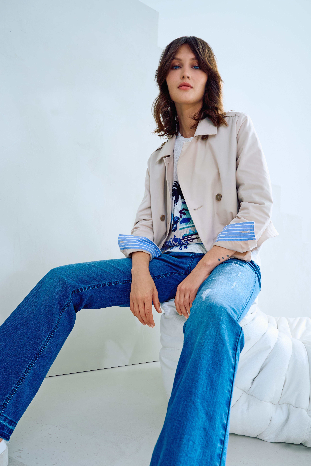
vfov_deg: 69.3
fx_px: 337
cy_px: 250
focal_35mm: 26
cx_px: 152
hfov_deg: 49.6
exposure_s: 1/200
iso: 250
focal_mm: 24
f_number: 6.3
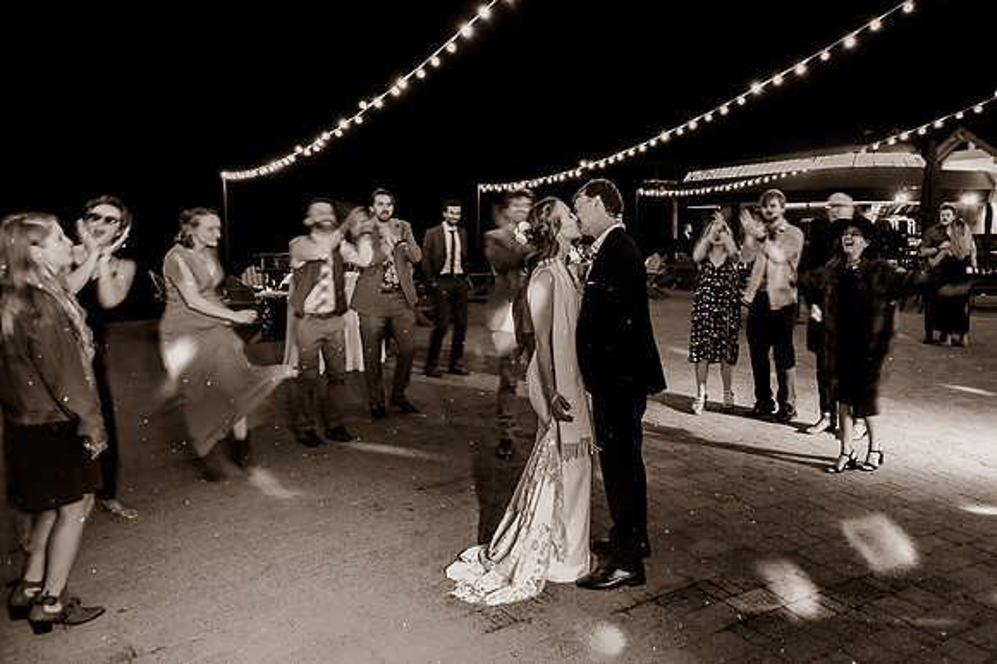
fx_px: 826
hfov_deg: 61.5
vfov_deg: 43.7
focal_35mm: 30
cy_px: 301
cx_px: 620
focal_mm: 24
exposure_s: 1/8
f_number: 4
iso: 3200
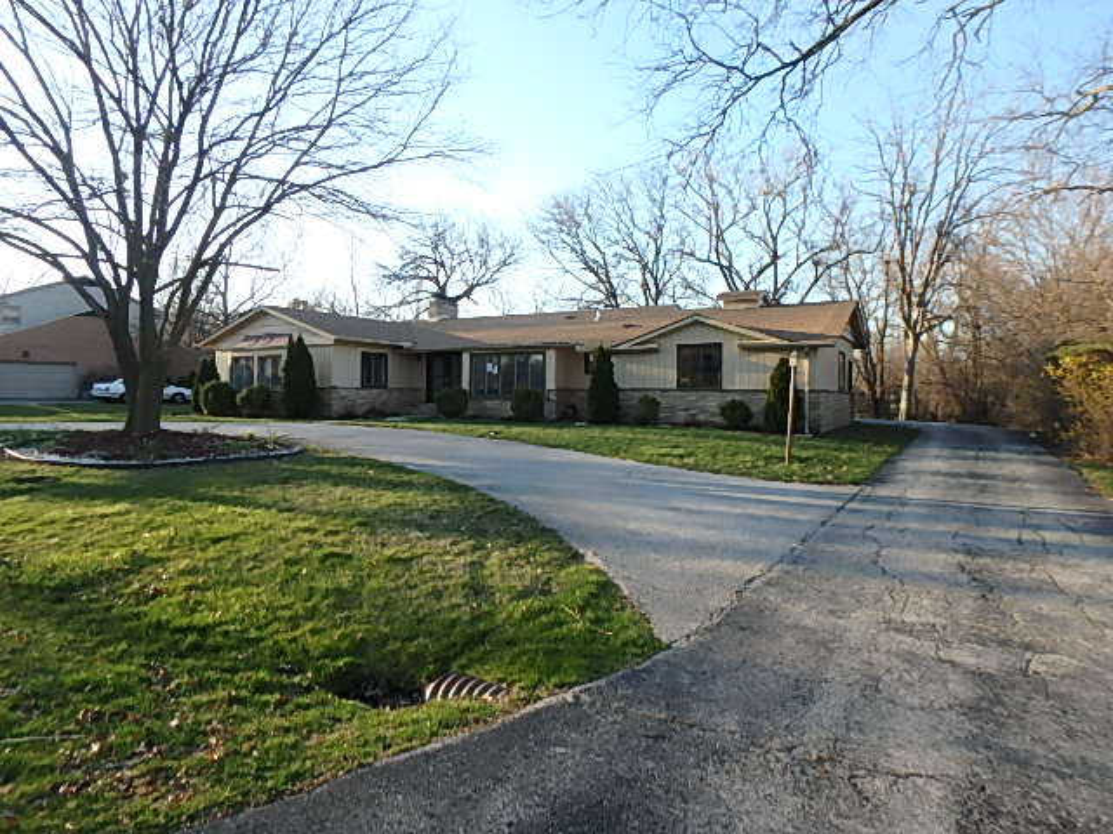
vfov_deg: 63.4
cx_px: 556
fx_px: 675
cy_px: 417
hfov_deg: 79.0
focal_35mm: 21
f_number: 3.5
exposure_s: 1/250
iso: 125
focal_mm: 3.7
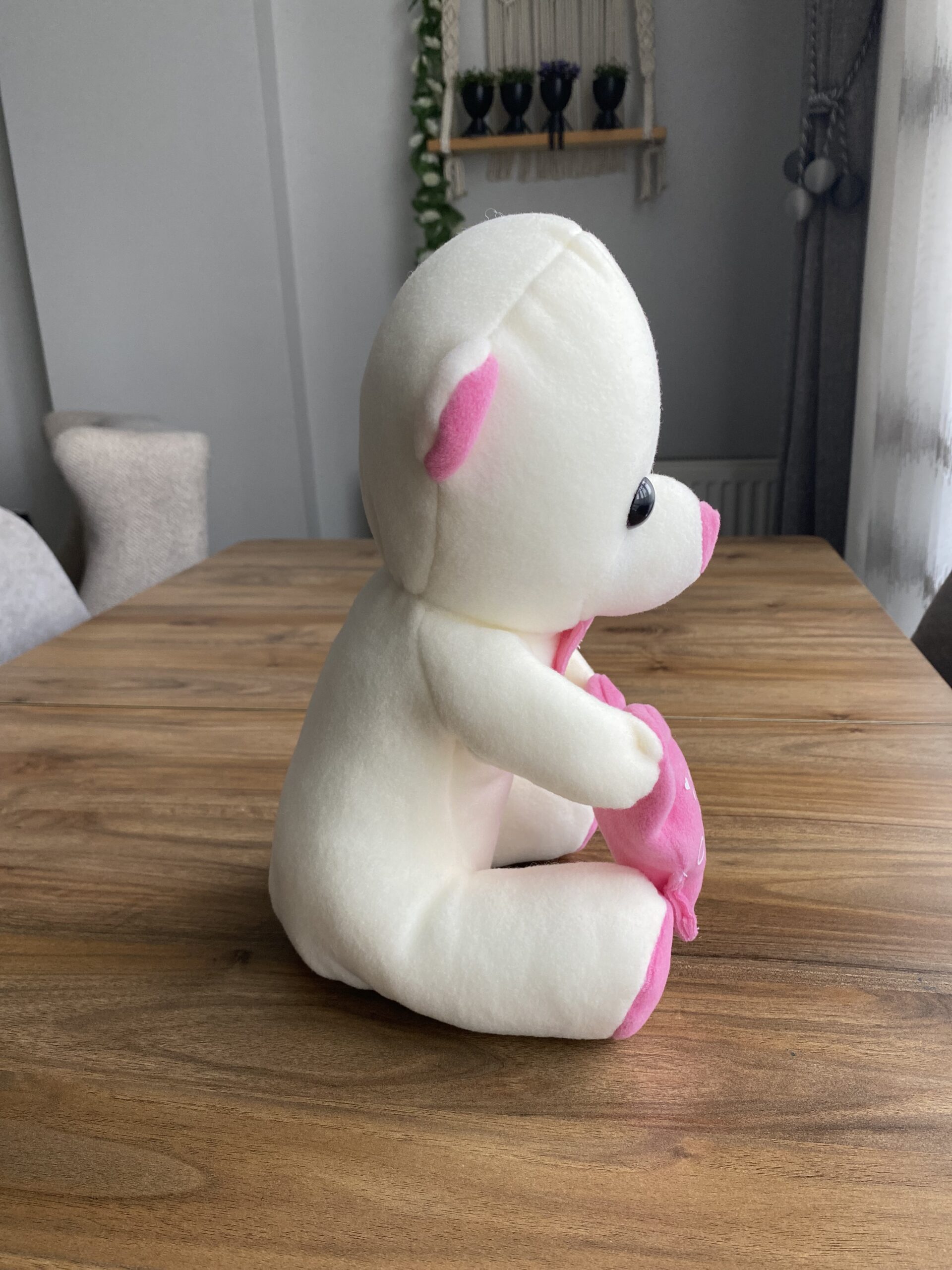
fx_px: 953
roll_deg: +2.5
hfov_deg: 53.1
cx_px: 476
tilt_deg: -15.5
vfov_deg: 67.3
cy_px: 635
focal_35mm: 26
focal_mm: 4.25
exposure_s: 1/101
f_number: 1.8
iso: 125
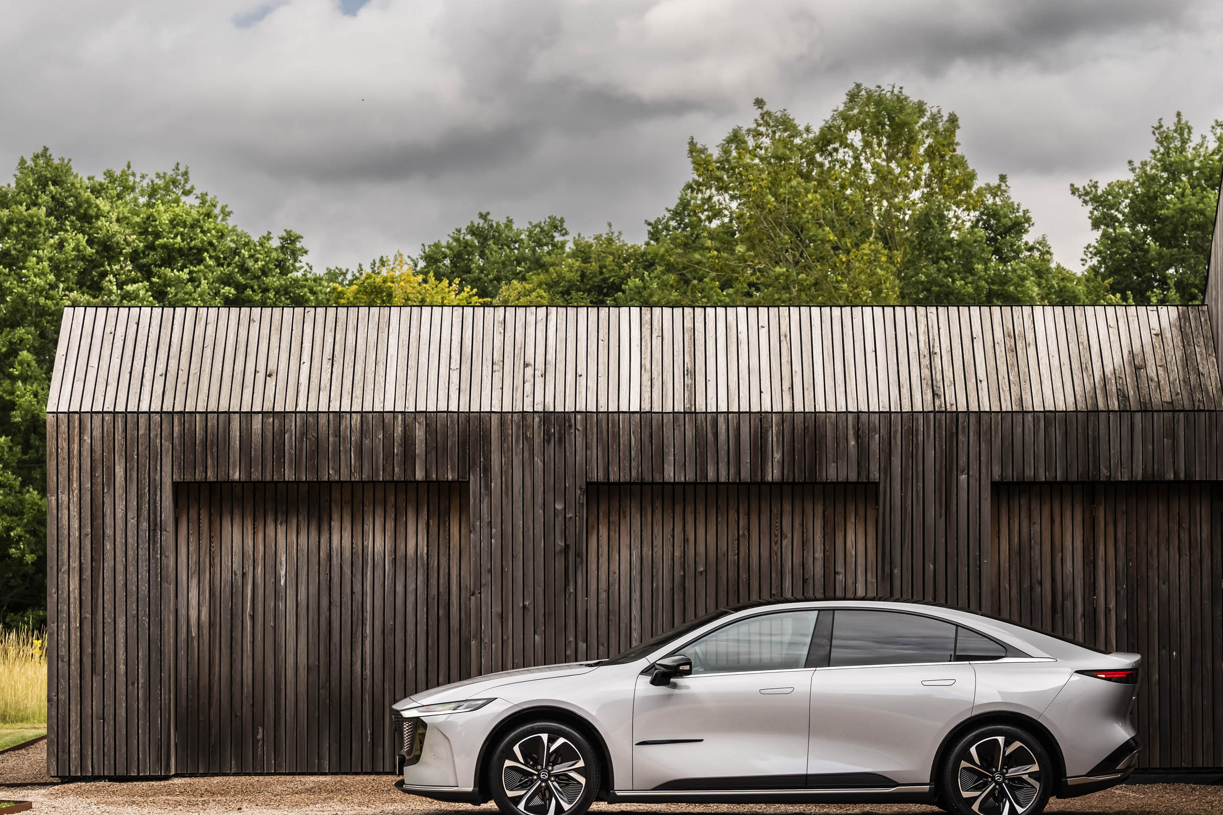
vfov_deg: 12.6
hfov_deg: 18.7
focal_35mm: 109
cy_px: 454
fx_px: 3702
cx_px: 814
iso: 64
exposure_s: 1/400
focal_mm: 75
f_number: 5
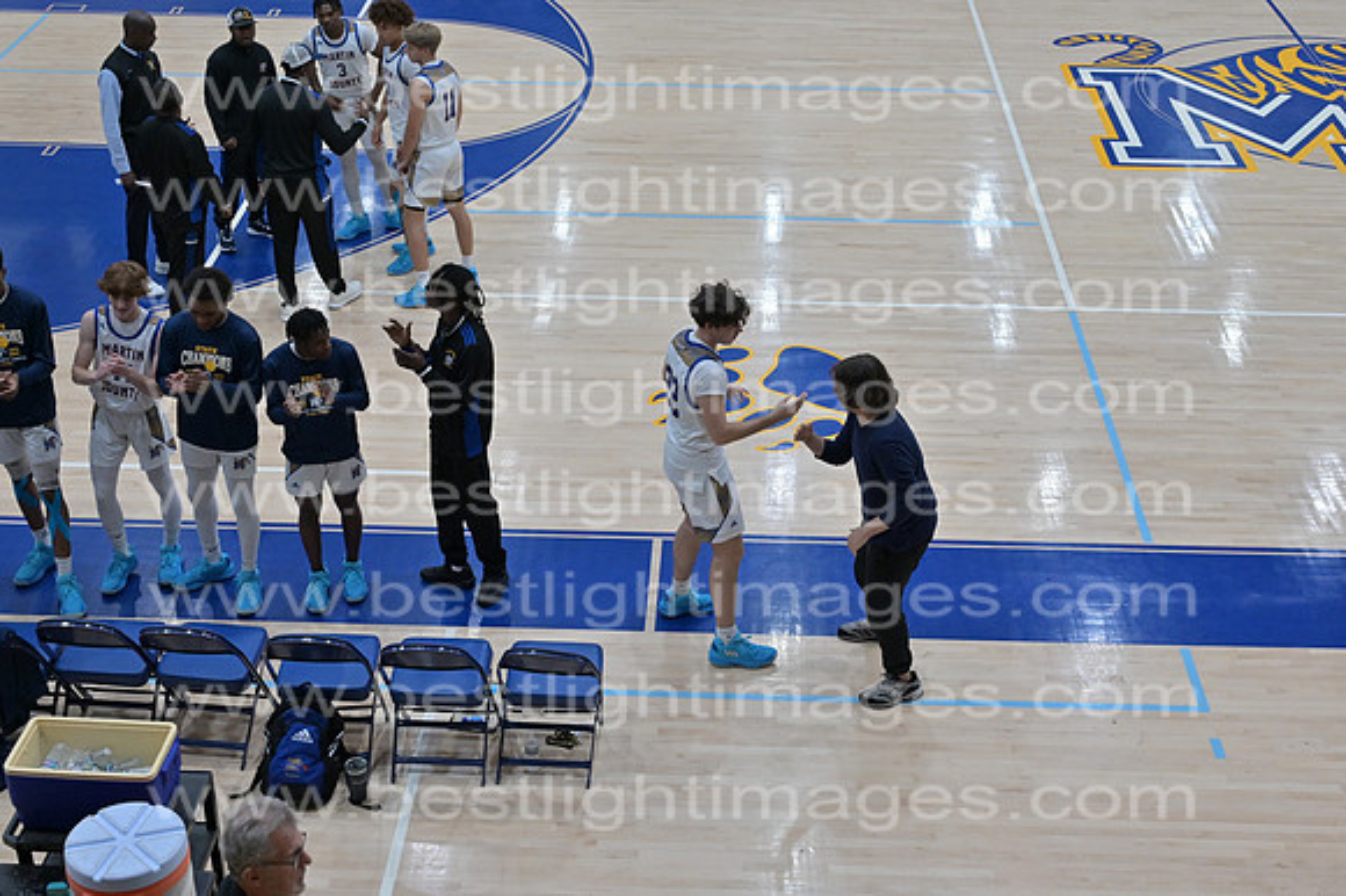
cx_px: 673
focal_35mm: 50
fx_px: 1868
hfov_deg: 39.6
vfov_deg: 27.0
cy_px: 448
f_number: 4
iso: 2800
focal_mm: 50
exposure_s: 1/400
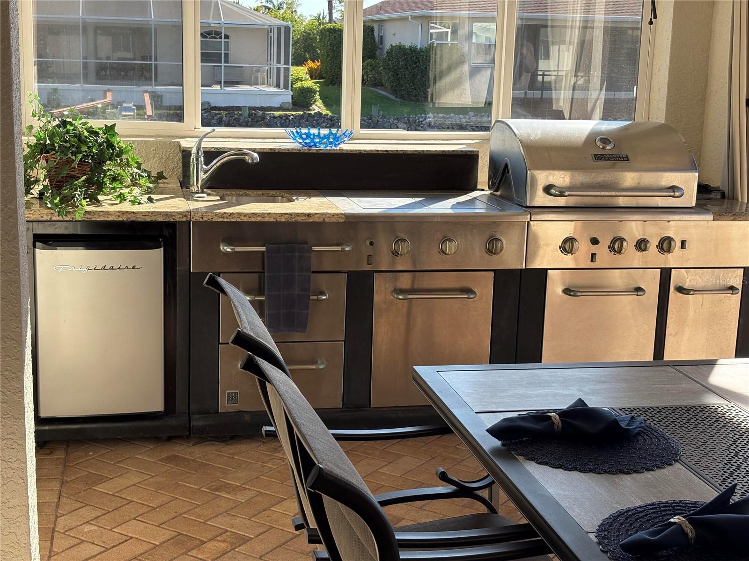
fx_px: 1125
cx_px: 374
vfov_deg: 28.0
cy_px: 280
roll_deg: -1.5
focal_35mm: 52
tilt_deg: -12.5
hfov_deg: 36.8
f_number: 1.6
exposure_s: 1/732
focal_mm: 5.96
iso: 50
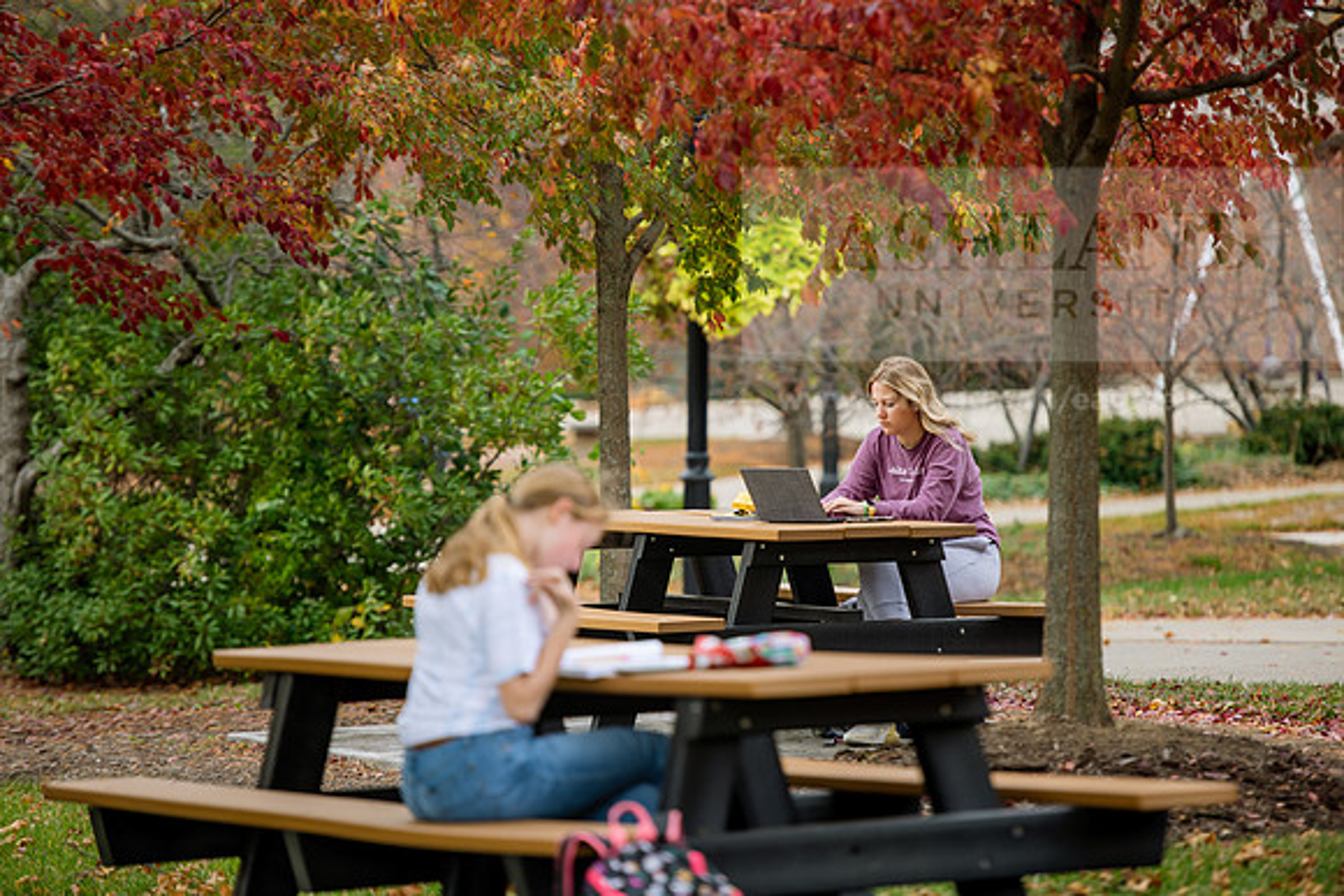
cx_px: 672
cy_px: 448
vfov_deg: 7.6
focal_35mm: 180
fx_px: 6721
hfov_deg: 11.4
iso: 160
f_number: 3.2
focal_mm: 180
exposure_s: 1/320
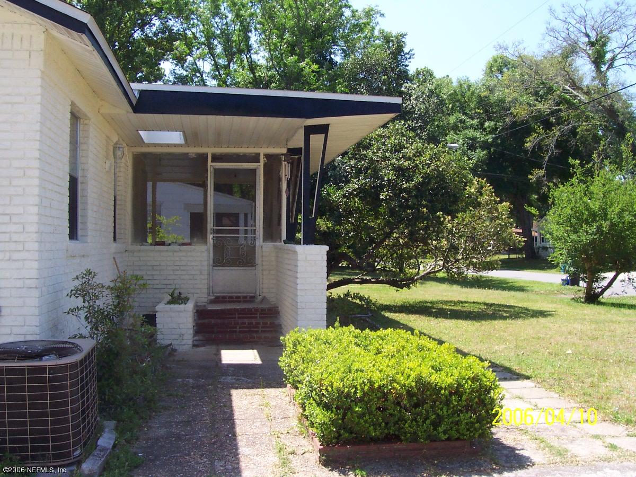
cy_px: 238
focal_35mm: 37
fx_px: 680
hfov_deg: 50.1
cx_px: 318
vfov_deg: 38.7
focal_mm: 5.6
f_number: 5.6
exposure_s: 1/250
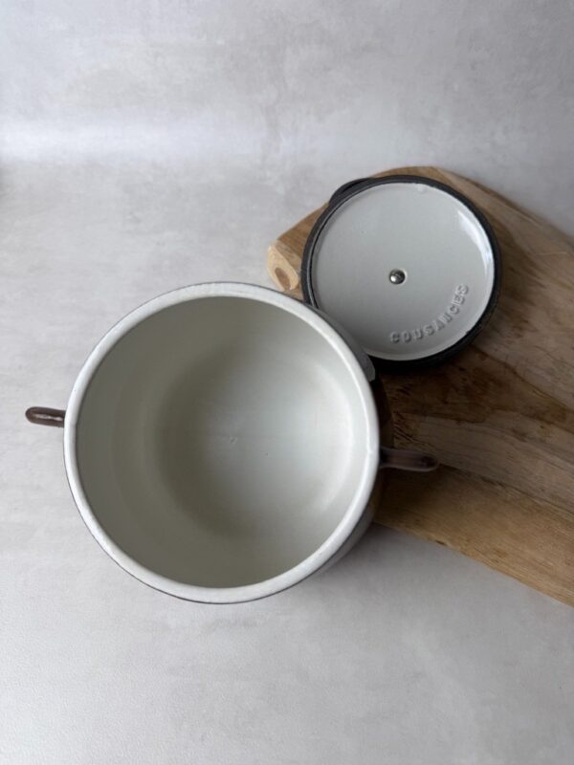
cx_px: 287
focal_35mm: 24
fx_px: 531
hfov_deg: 56.8
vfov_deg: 71.6
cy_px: 382
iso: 64
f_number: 1.78
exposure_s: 1/100
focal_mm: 6.76
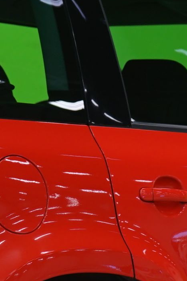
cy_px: 194
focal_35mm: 281
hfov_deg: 4.9
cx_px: 64
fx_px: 2188
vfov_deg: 7.3
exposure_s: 1/8
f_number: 4.5
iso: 400
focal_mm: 50
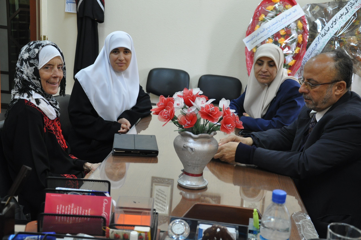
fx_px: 451
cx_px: 180
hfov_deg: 43.7
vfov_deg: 29.8
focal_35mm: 45
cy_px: 120
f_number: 4.2
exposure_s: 1/40
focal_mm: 30
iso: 800
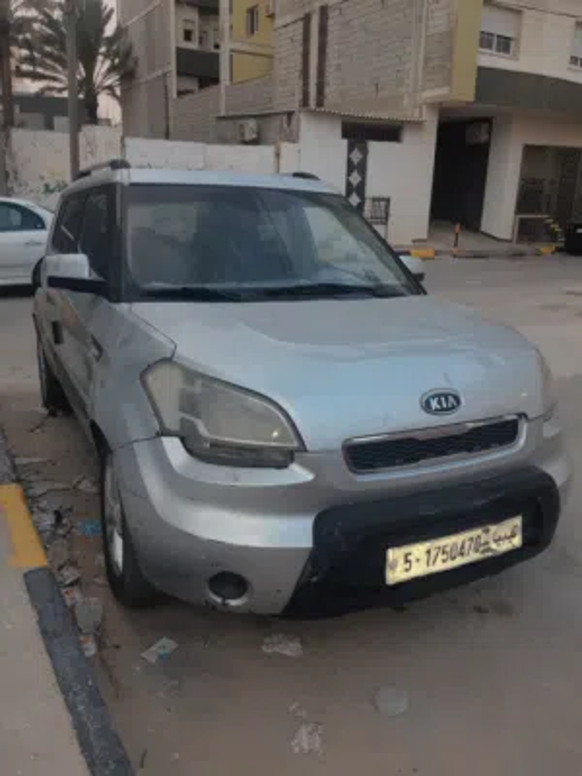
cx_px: 291
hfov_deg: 53.1
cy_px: 388
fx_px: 583
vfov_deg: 67.3
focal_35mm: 26
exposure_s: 1/100
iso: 40
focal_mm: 3.93
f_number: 1.7
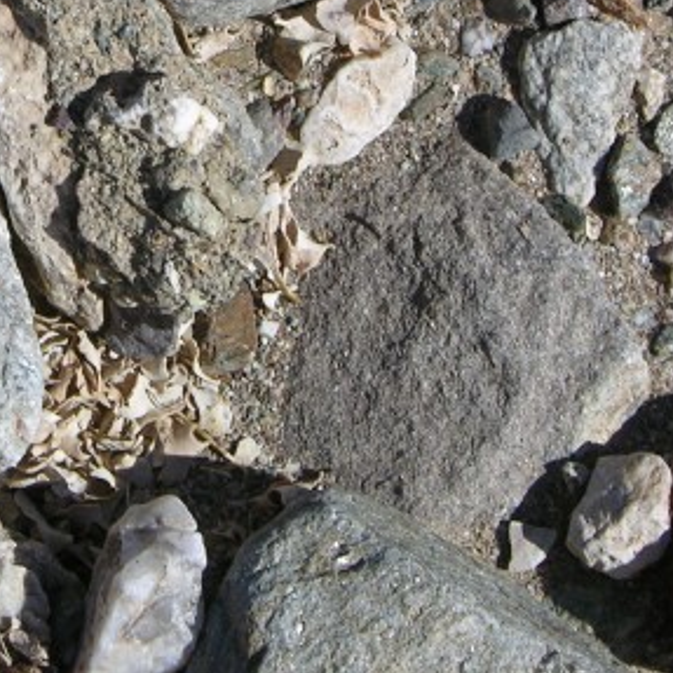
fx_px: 4861
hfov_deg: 7.9
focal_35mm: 221
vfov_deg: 7.9
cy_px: 38
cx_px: 5
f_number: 6.6
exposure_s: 1/333
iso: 50
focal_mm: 17.8
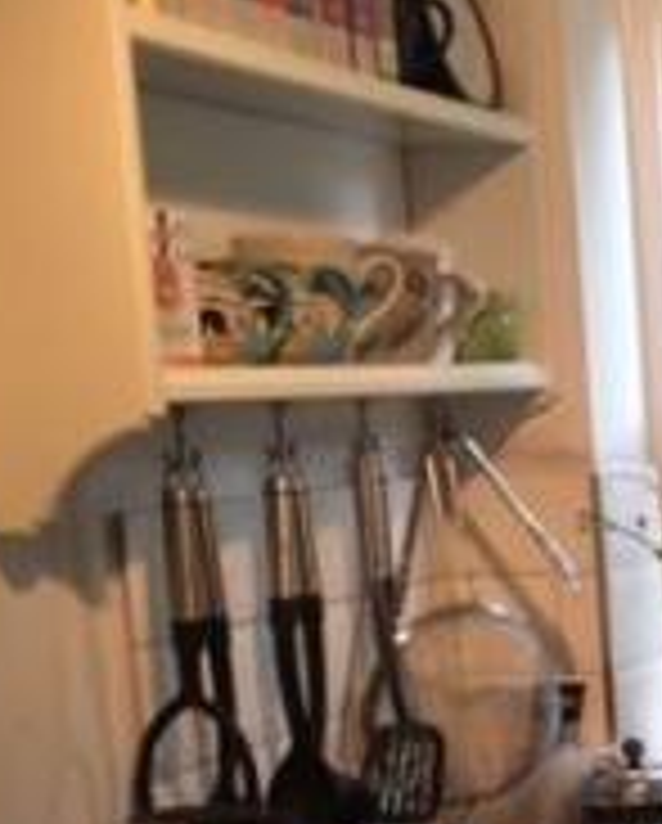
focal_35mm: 90
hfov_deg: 14.7
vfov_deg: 20.7
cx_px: 1245
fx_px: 2199
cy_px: 790
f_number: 2.2
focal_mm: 4.15
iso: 40
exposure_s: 1/50
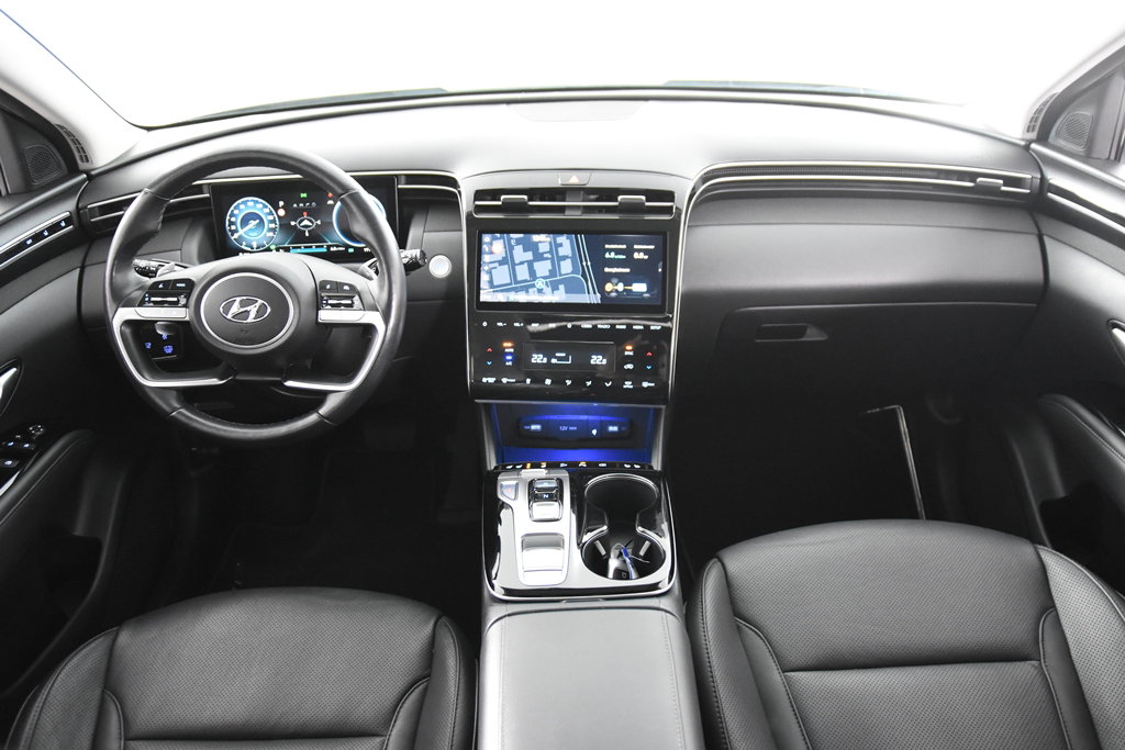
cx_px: 562
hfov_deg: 70.4
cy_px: 375
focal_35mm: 26
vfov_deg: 50.4
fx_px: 797
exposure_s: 1/25
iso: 4500
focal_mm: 17
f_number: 2.8
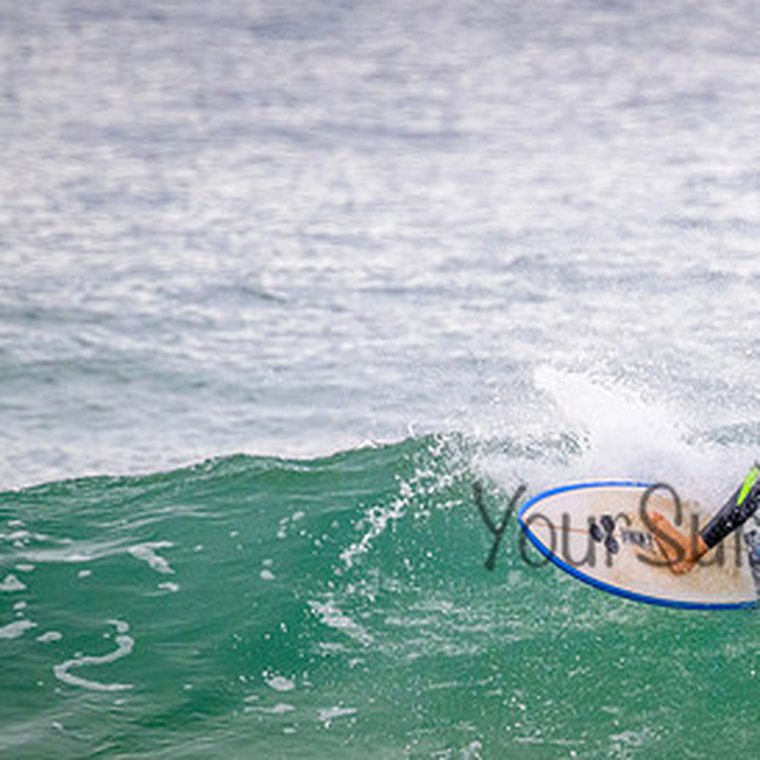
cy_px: 502
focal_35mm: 1446
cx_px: 760
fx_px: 35918
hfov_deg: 1.2
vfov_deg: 1.2
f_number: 11
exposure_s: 1/2000
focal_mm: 800
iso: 3200
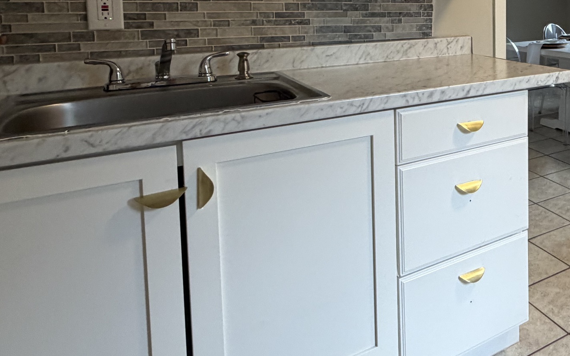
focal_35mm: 32
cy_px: 34
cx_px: 512
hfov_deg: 52.5
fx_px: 497
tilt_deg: -4.4
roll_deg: -0.8
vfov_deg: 36.8
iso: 320
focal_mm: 2.22
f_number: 2.2
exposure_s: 1/120
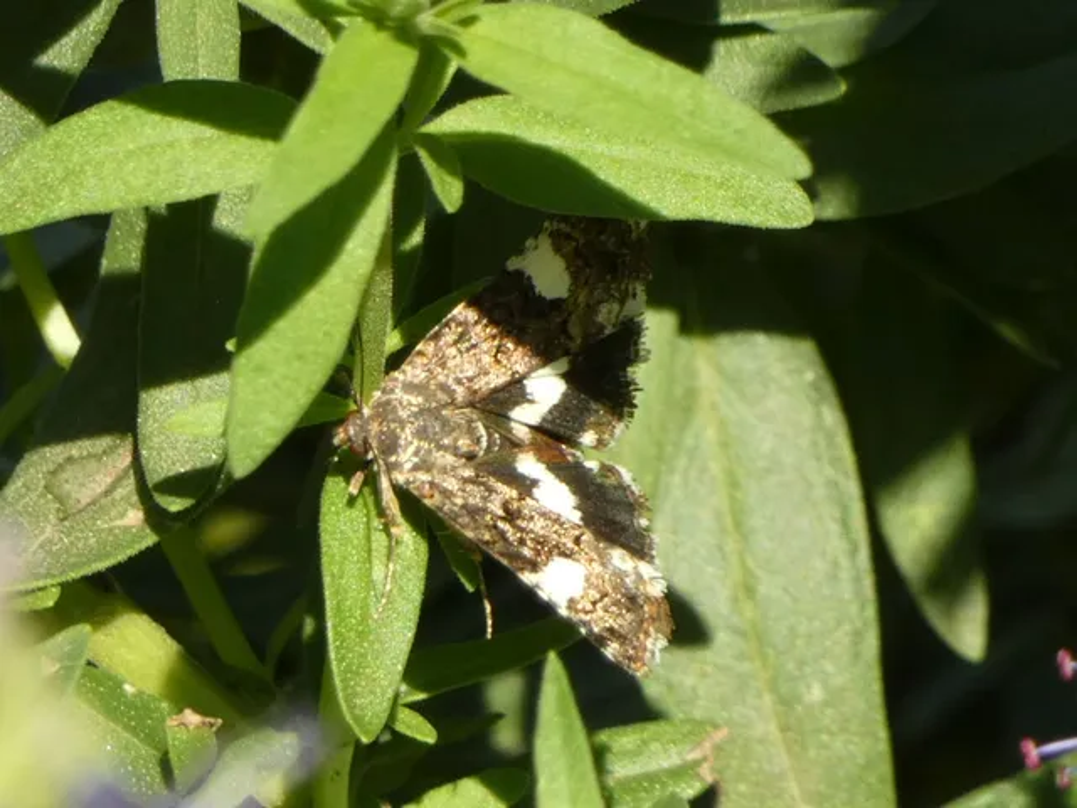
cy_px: 404
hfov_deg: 5.3
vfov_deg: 4.0
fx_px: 11574
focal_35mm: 372
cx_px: 538
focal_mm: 66.7
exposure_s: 1/80
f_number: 5.6
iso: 80
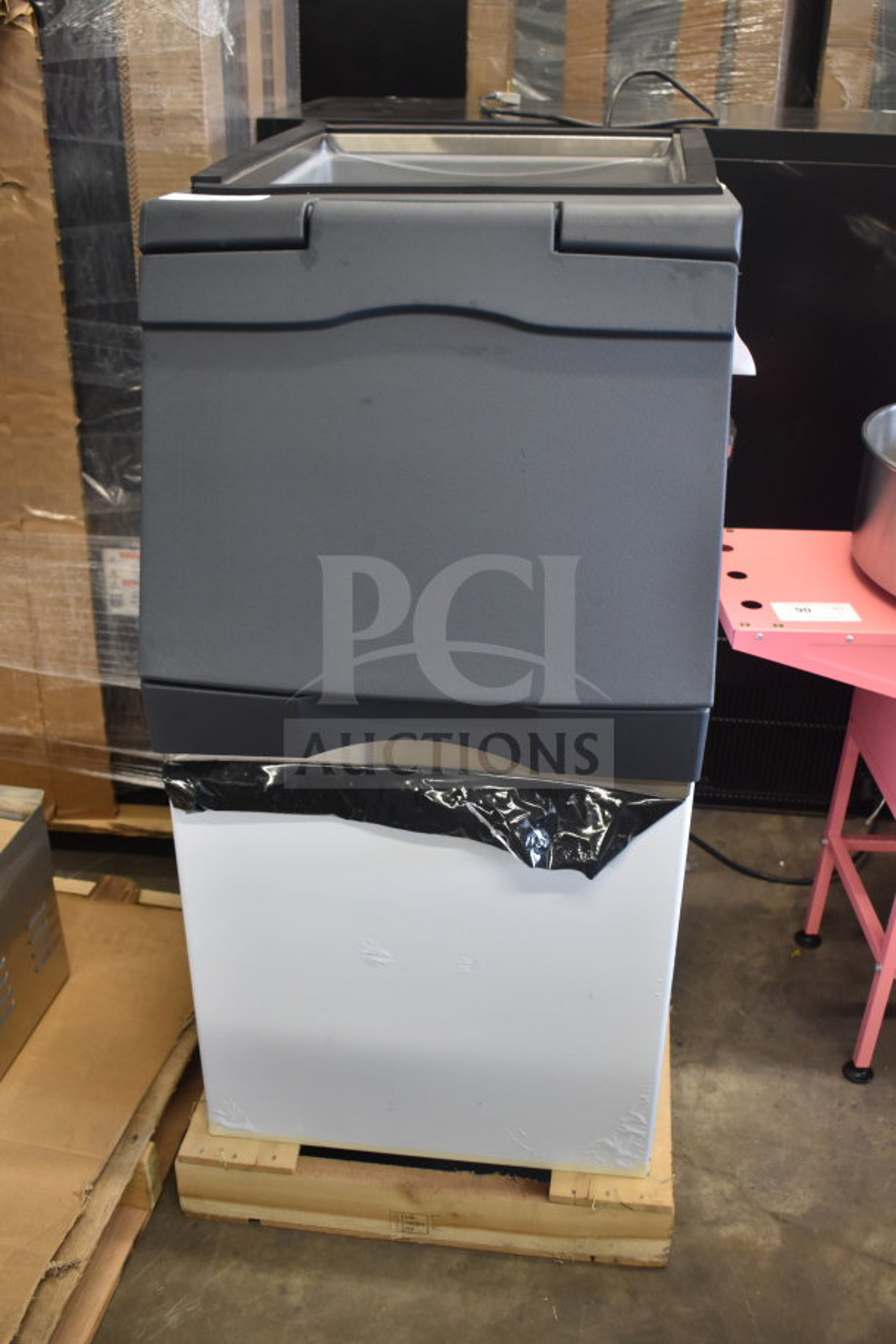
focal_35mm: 34
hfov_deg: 38.4
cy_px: 672
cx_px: 448
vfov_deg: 55.1
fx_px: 1288
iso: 1000
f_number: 3.8
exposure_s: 1/40
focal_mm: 23
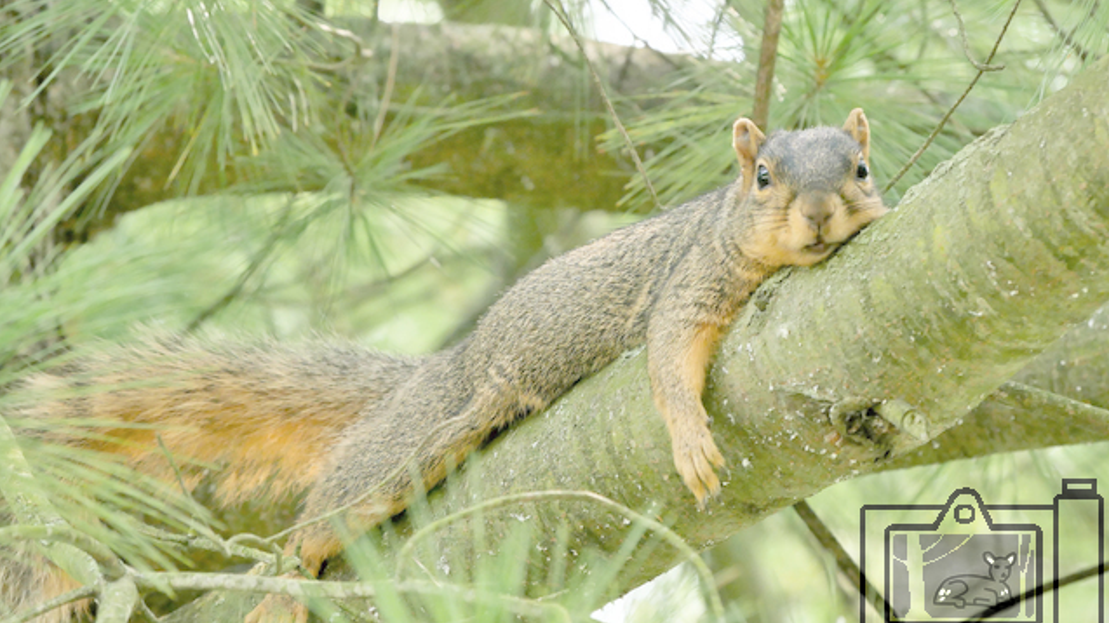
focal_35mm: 263
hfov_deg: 8.2
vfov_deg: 4.6
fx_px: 7732
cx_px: 554
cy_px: 290
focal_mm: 120
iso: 400
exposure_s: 1/250
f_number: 7.1
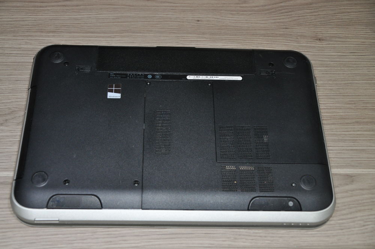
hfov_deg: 38.9
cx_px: 188
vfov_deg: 26.4
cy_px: 124
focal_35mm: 51
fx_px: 531
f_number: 4.5
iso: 800
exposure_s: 1/60
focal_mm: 34
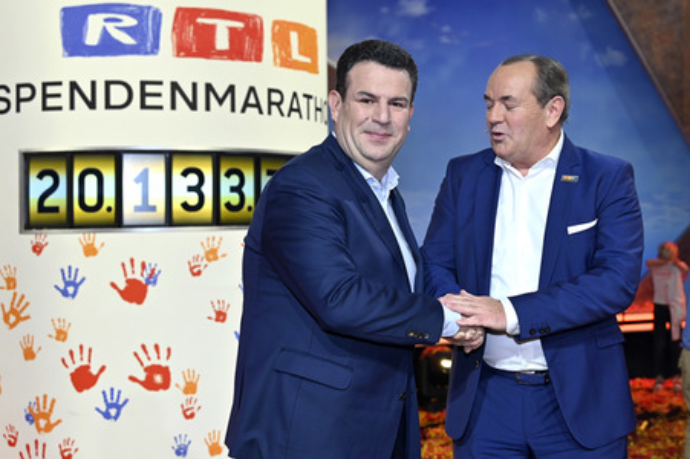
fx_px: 785
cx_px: 345
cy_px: 230
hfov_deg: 47.4
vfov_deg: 32.6
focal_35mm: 41
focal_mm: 41
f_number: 4
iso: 1000
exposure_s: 1/200
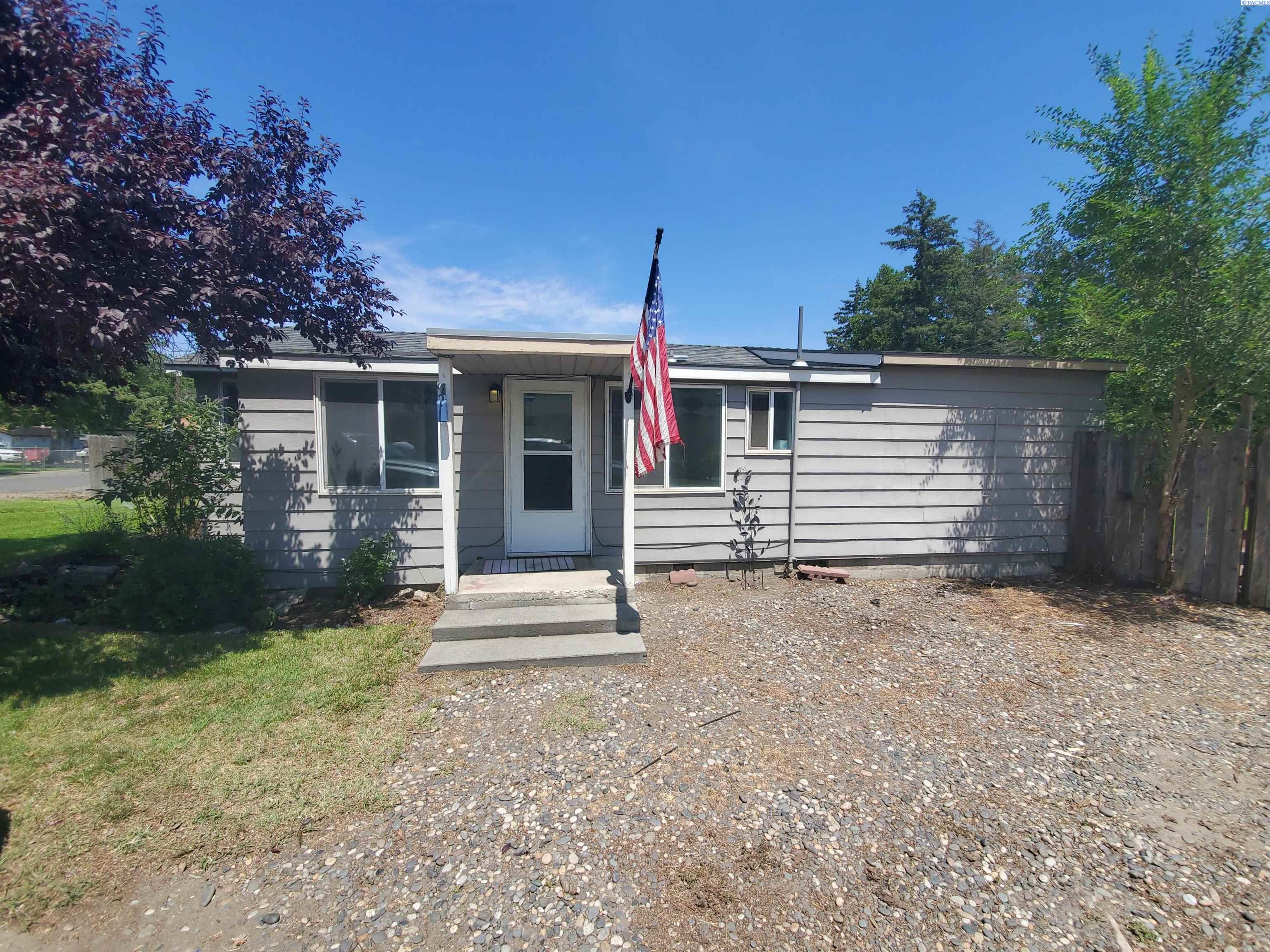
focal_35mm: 13
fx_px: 477
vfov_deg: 89.9
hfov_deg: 106.2
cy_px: 476
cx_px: 635
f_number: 2.2
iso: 32
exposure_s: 1/962
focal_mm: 1.8
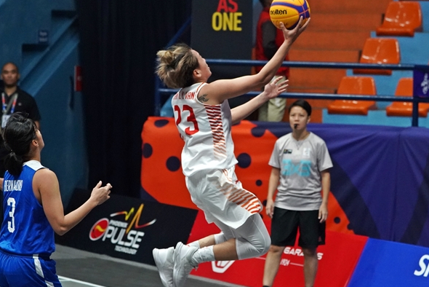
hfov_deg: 9.3
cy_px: 90
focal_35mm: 221
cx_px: 217
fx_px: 2635
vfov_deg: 6.2
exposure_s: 1/1000
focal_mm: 145
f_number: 5
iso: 8000
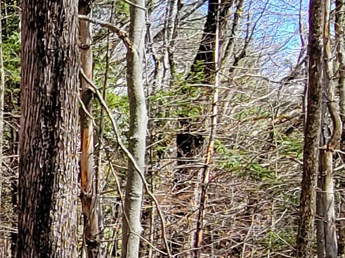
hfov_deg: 15.9
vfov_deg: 14.4
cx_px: -304
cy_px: 223
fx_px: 1016
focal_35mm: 102
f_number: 2.2
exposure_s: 1/610
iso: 50
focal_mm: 2.2
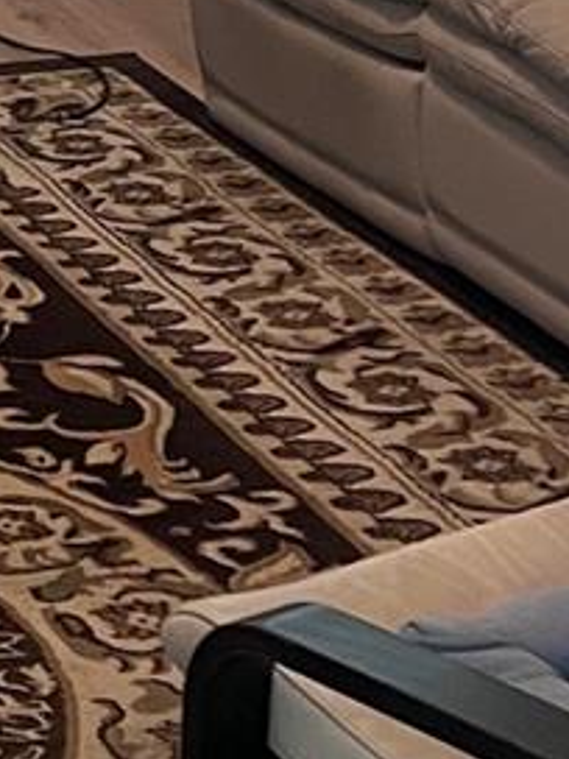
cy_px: -352
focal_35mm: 147
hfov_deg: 9.4
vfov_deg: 12.8
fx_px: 3222
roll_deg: +2.9
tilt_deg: -8.2
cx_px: -586
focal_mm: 5.7
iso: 400
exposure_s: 1/60
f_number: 1.5
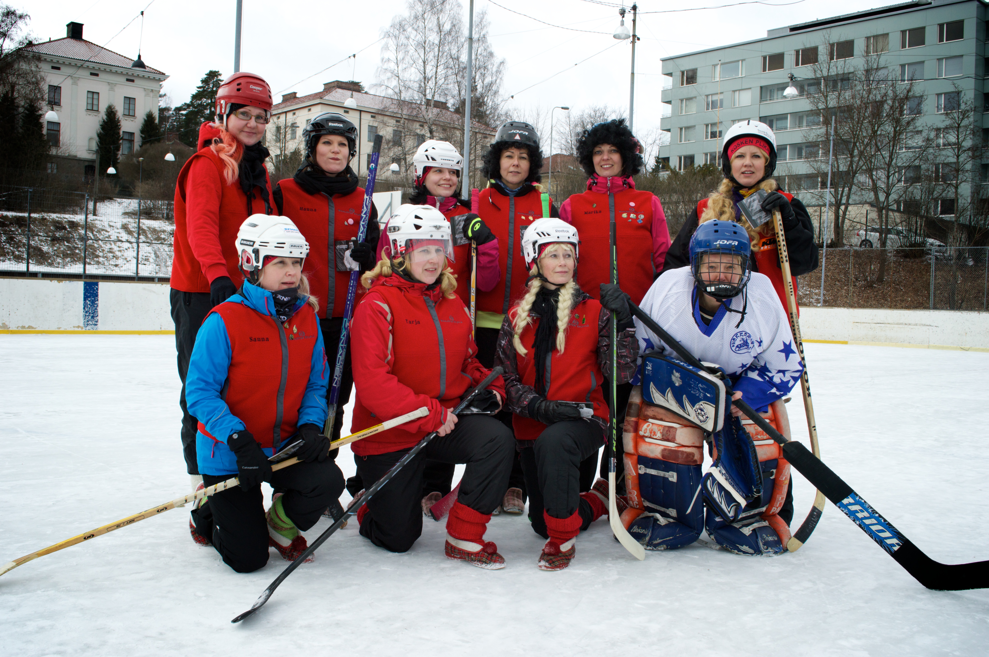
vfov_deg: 39.9
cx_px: 494
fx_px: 906
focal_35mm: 33
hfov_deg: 57.3
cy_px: 328
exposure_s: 1/320
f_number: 10
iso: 400
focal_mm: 22
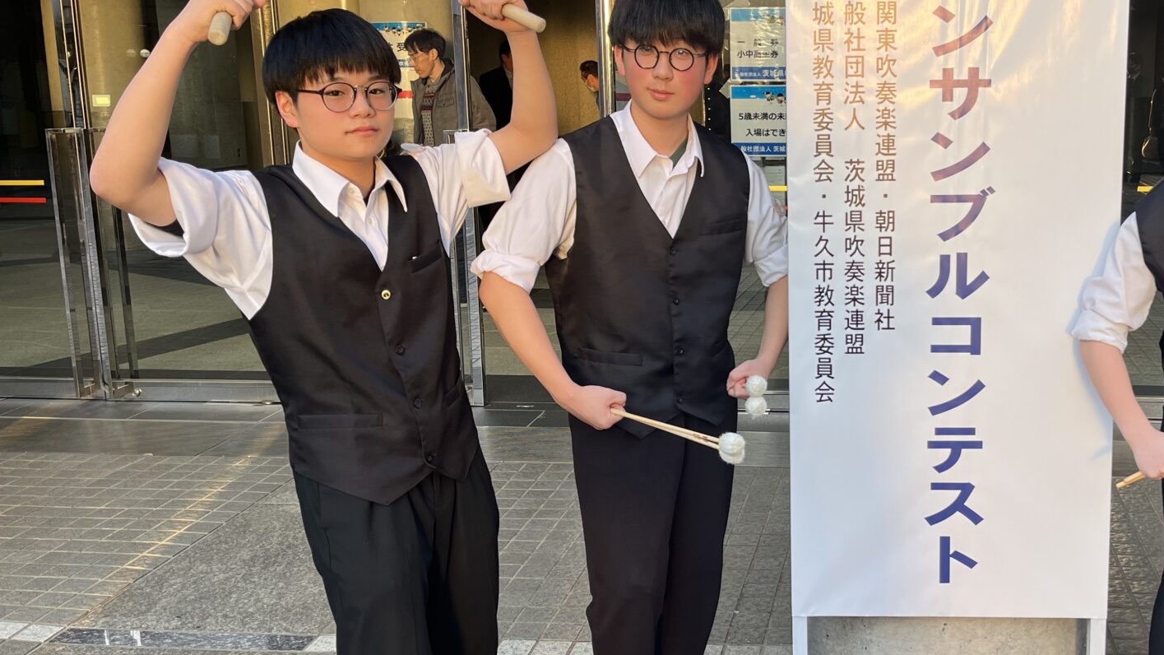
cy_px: 314
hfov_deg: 48.2
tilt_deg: -12.4
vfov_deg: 29.0
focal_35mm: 41
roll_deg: -0.6
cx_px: 810
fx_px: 1265
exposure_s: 1/170
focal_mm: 5.1
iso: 64
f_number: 1.6
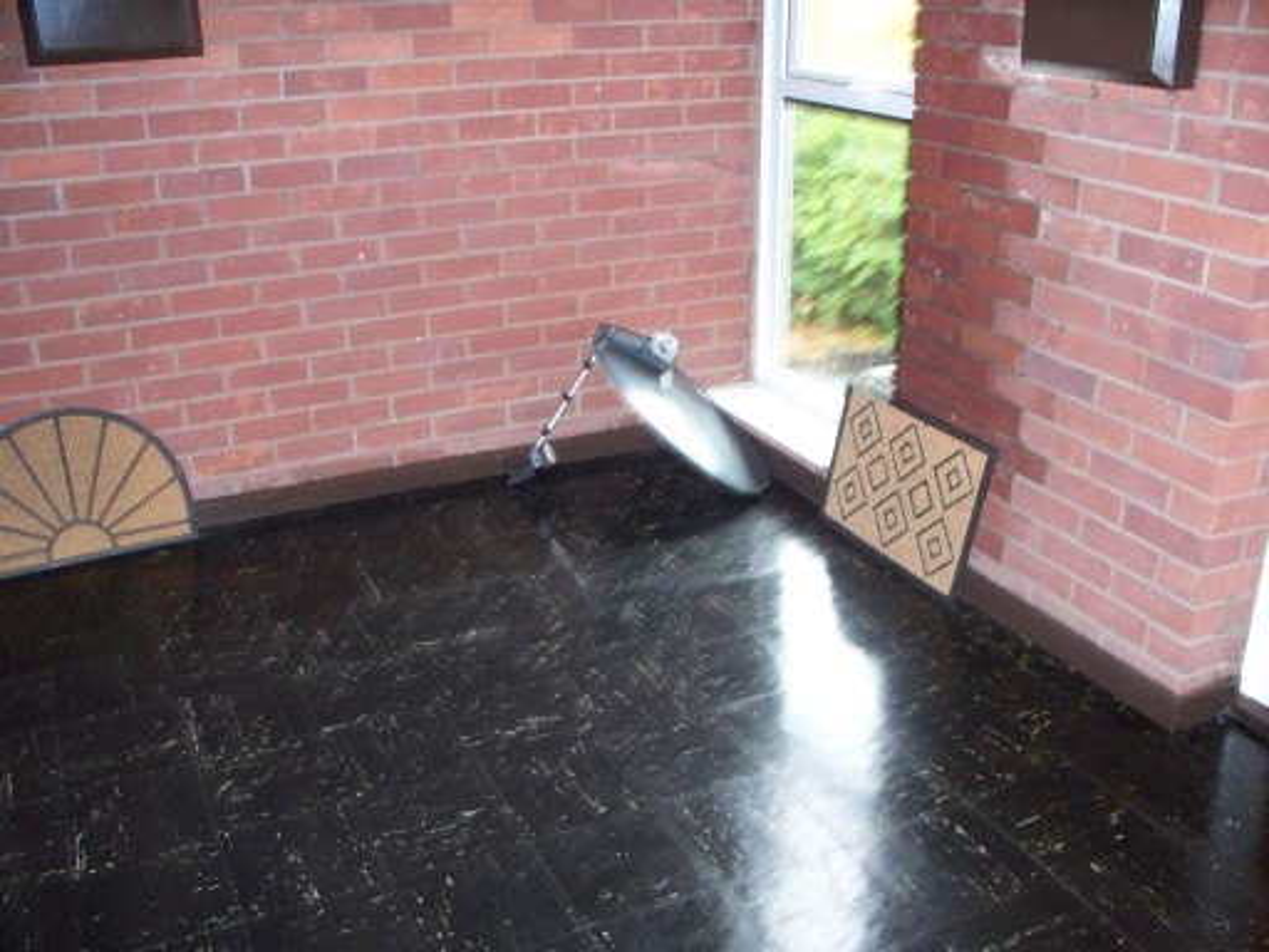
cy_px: 476
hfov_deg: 51.4
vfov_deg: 39.7
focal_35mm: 36
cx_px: 634
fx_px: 1320
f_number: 2.8
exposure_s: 1/30
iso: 400
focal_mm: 7.54
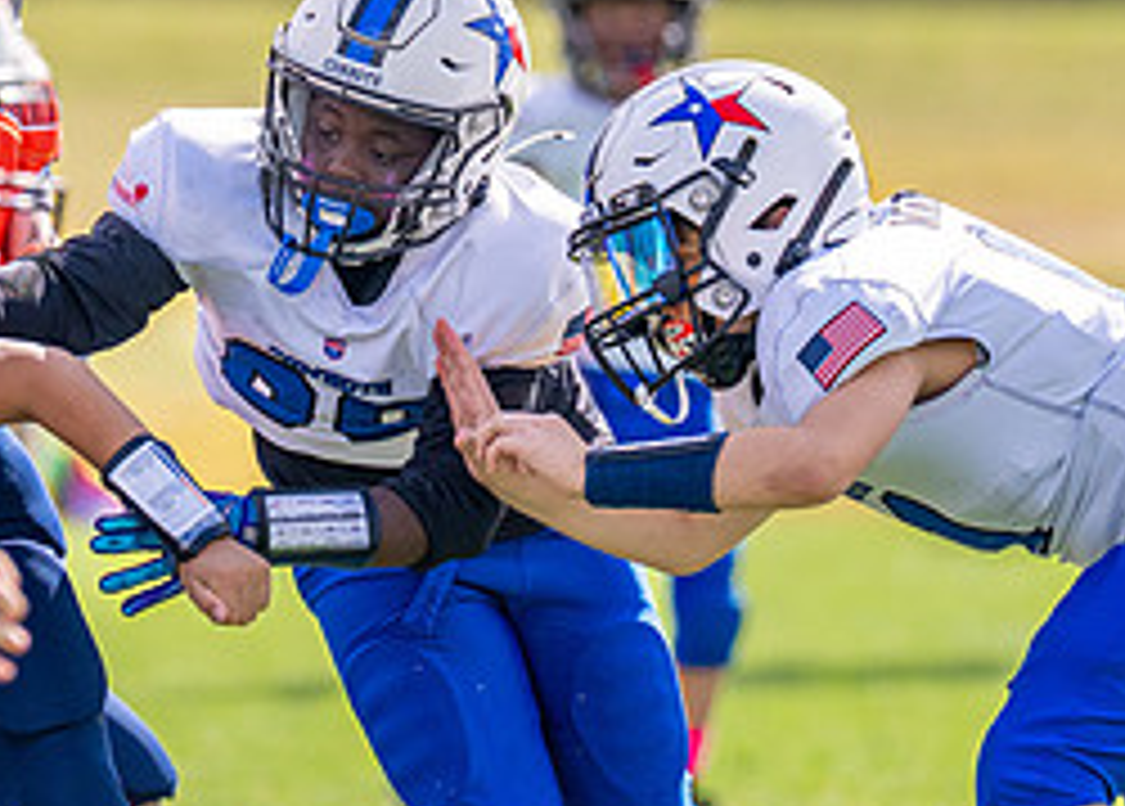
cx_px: 327
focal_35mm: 704
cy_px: 183
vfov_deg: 2.0
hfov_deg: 2.9
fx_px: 22512
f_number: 2.8
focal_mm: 200
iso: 250
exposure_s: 1/3200
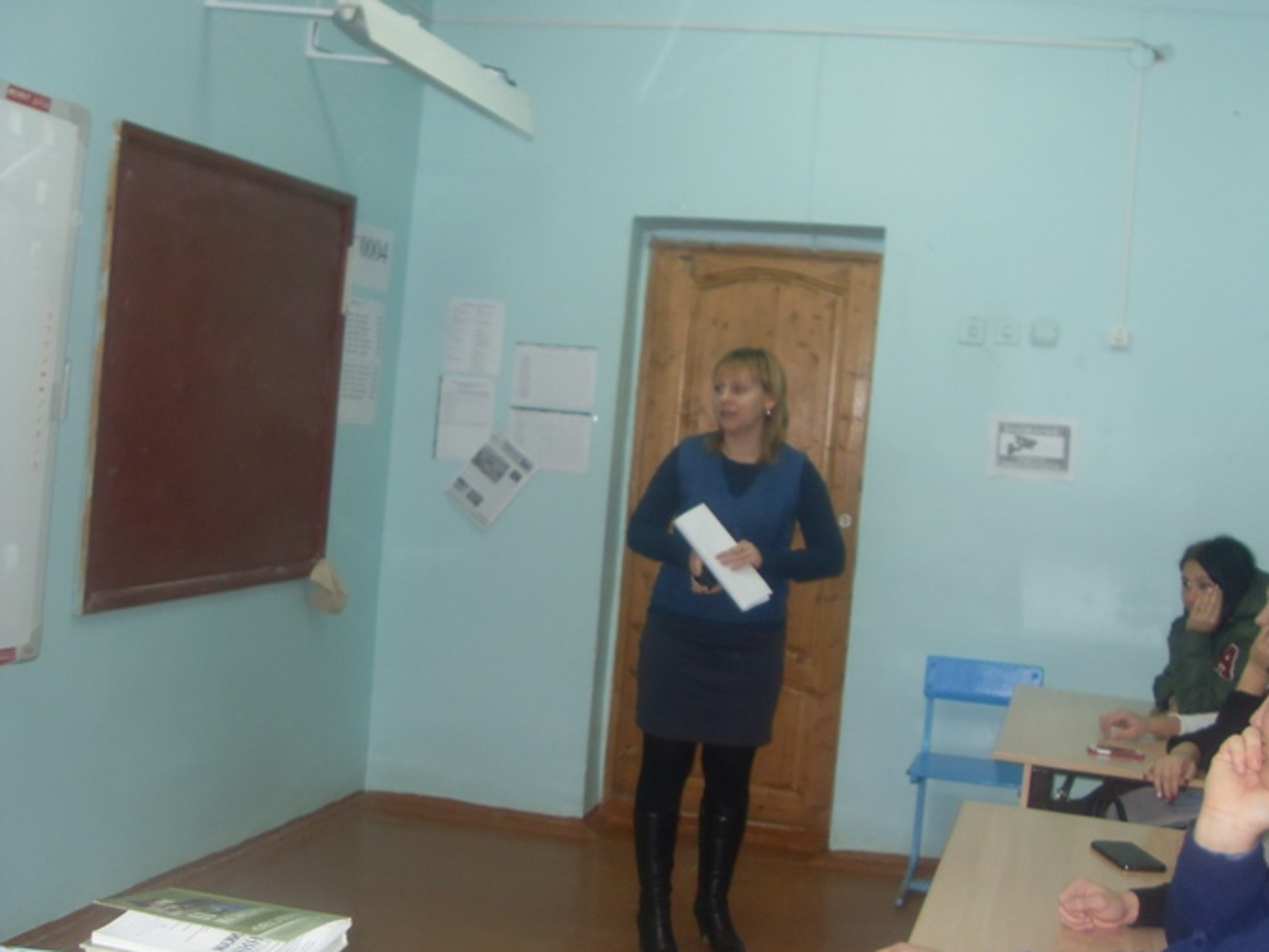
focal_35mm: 44
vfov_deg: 32.9
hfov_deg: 42.8
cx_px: 752
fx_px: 1613
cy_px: 498
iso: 160
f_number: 2.8
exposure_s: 1/45
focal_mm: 6.3
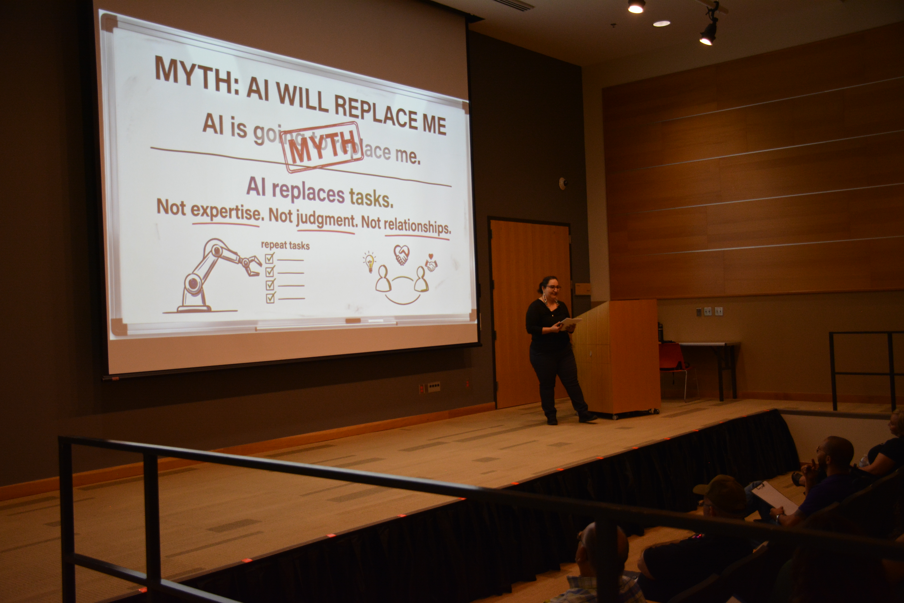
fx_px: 867
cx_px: 452
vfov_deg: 38.4
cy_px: 302
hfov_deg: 55.1
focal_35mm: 34
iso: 1000
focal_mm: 23
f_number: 3.8
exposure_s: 1/100
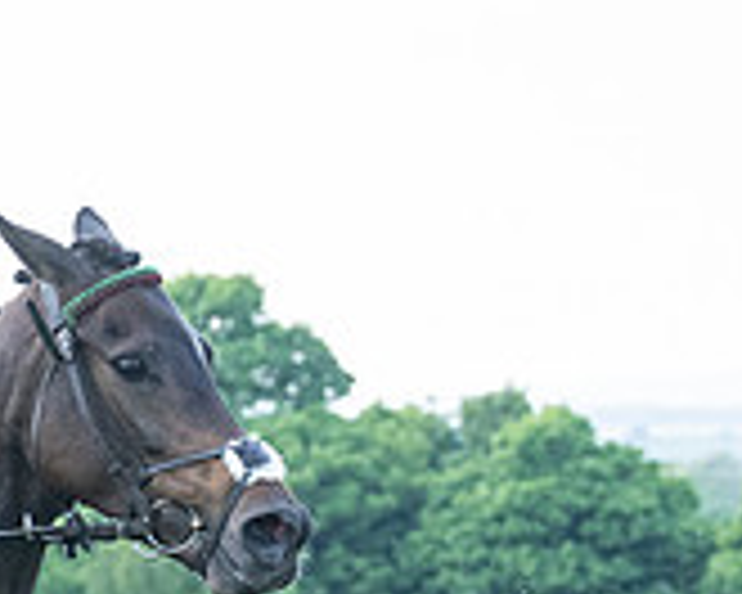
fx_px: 9794
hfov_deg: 4.3
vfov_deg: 3.5
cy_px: 866
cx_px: -696
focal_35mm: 446
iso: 1000
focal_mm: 70
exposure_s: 1/2500
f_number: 4
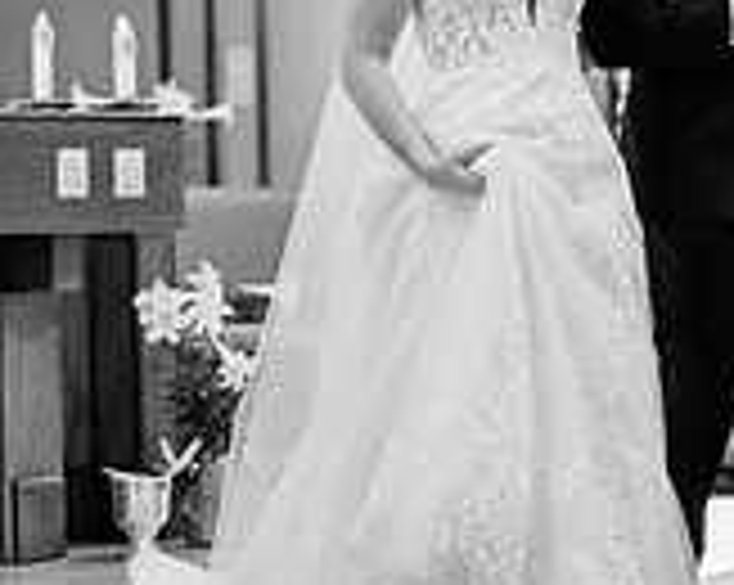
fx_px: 4491
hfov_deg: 9.3
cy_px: 180
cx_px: 597
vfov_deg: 7.5
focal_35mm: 207
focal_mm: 80
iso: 1000
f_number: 2.8
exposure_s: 1/250
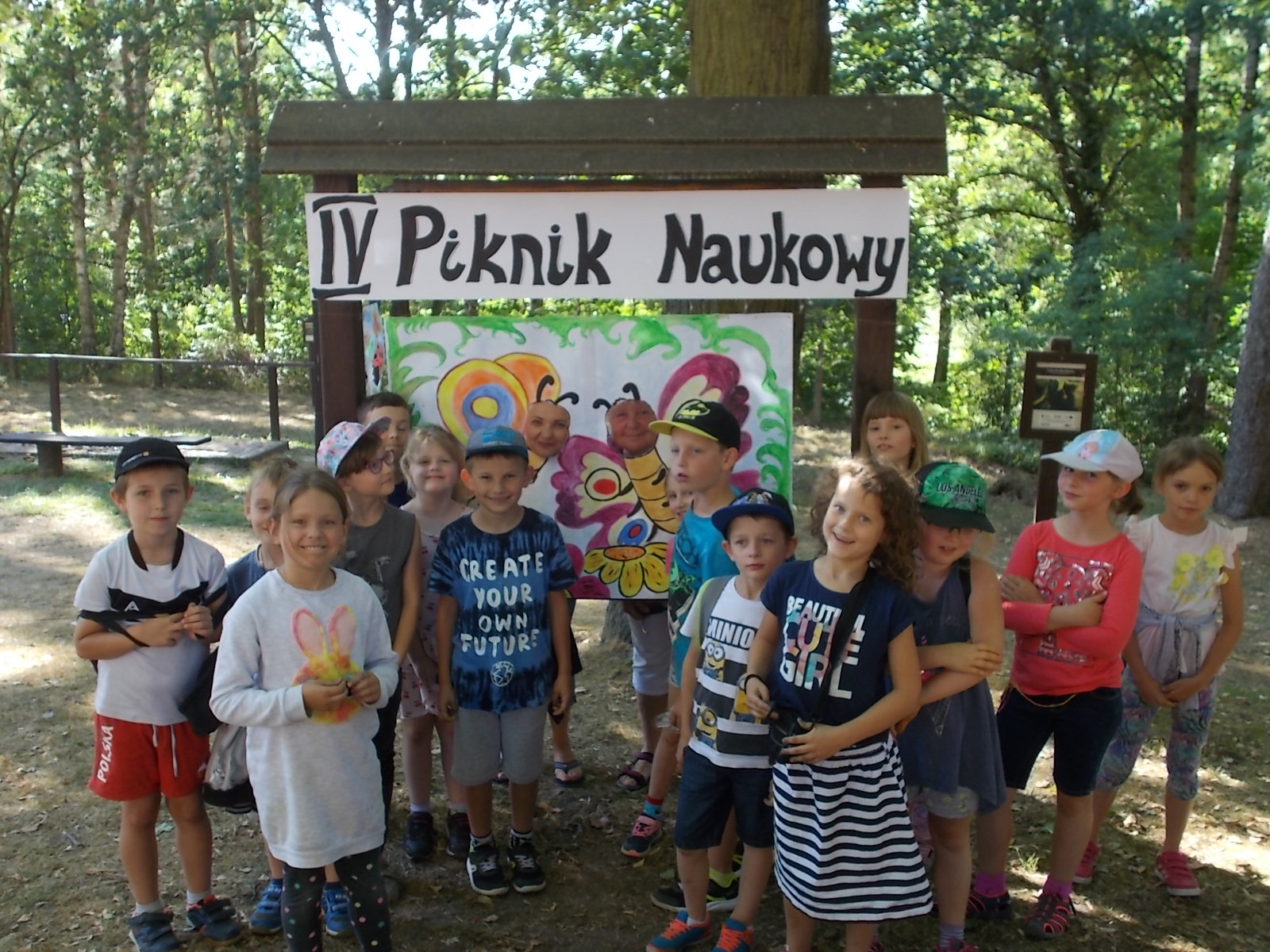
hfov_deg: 47.9
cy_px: 476
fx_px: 1431
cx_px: 635
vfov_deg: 36.8
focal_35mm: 39
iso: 80
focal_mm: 6.9
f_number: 3.9
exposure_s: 1/40
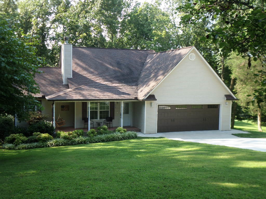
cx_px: 133
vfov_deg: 34.3
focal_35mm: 42
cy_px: 100
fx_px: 323
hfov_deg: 44.8
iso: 80
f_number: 3.9
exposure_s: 1/125
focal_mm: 7.6
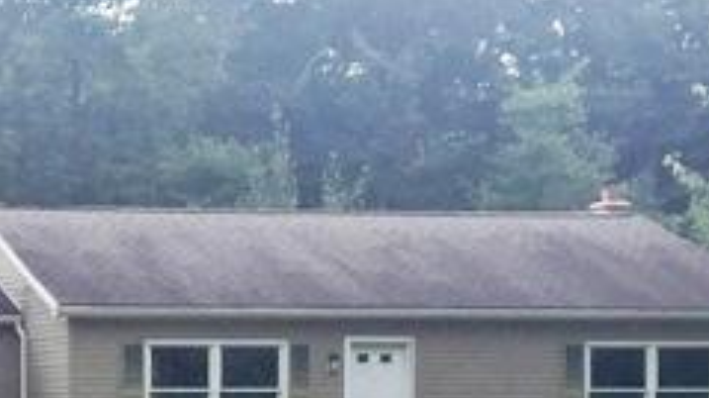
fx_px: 2029
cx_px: -264
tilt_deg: +0.1
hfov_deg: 18.2
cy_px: 422
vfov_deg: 11.1
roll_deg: -1.1
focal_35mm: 108
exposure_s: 1/824
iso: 32
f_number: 2.2
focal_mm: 4.15
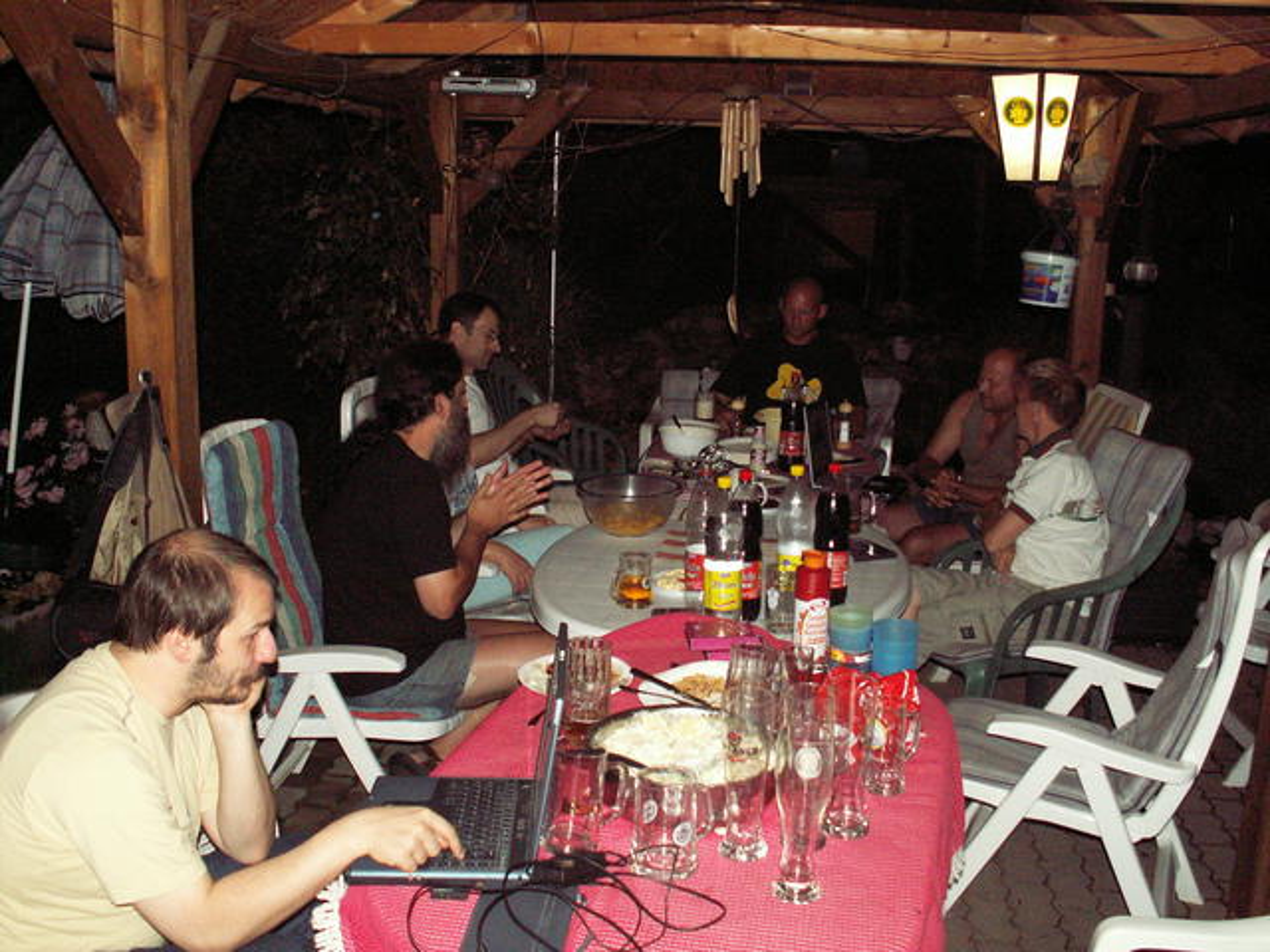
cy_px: 476
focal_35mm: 35
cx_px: 635
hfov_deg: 52.6
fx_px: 1284
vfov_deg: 40.7
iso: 160
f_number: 2.8
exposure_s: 1/40
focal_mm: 5.86
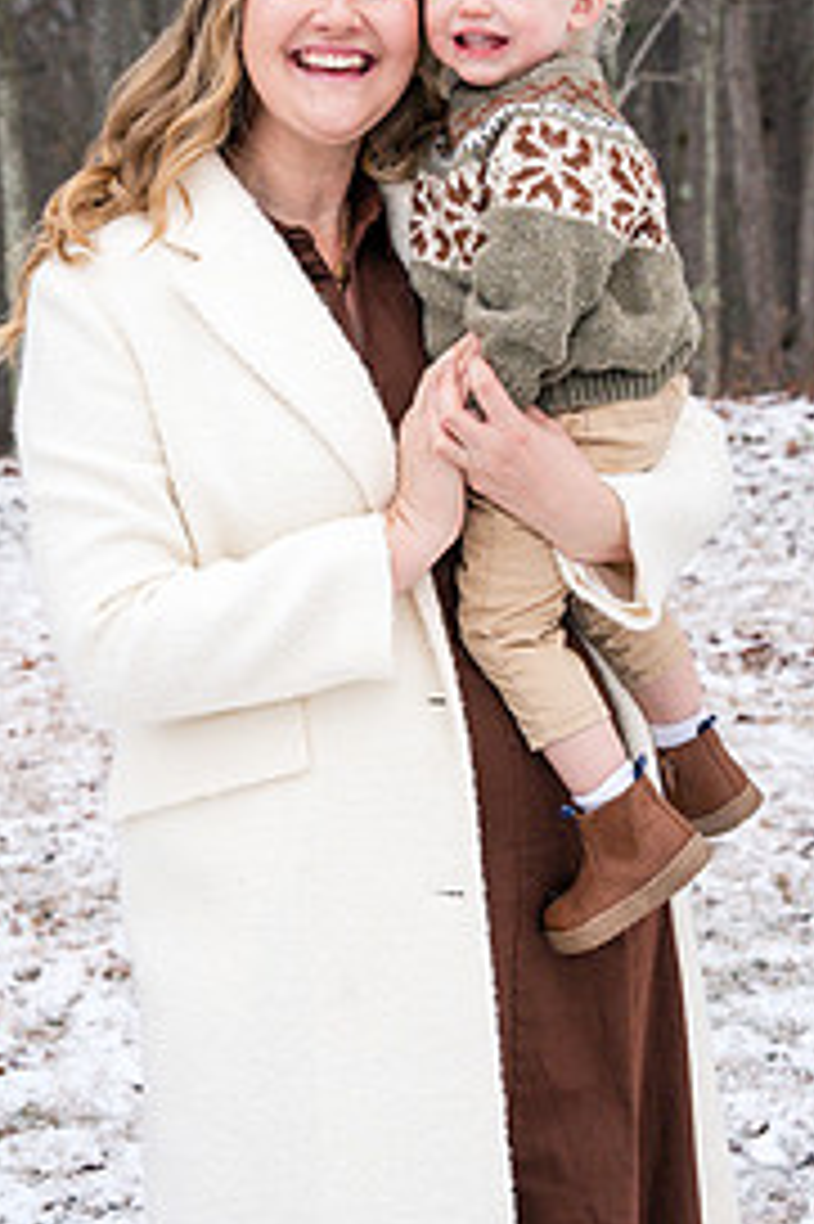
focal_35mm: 96
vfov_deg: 21.1
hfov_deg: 14.2
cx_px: 337
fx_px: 3260
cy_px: 374
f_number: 6.3
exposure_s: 1/250
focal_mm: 58
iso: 1000
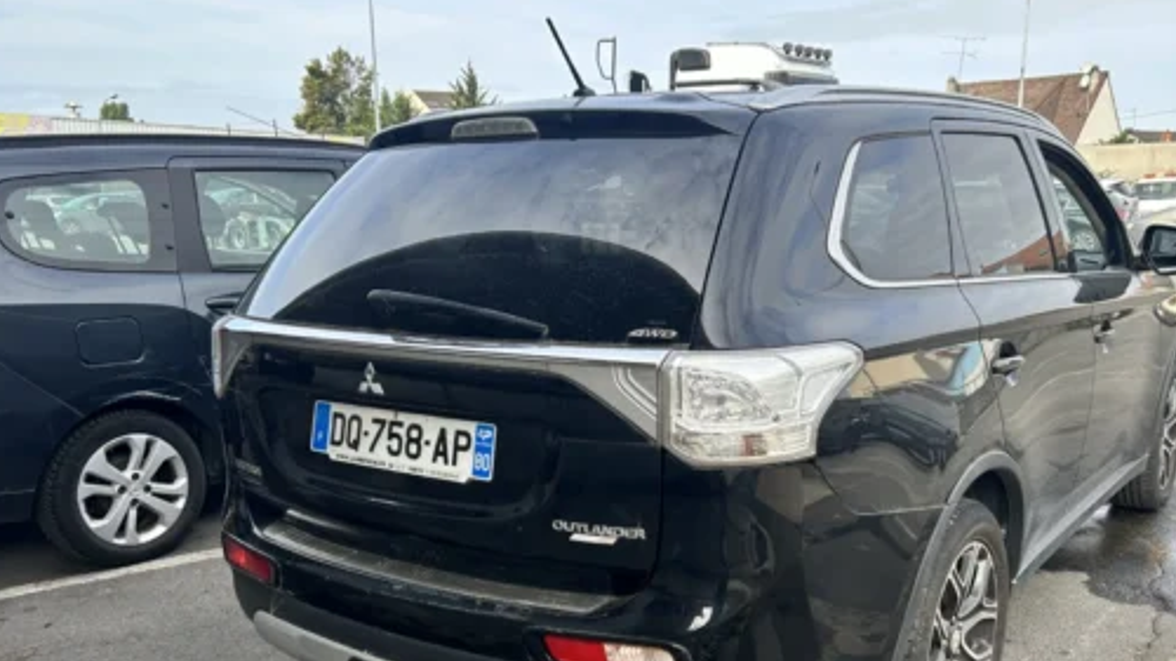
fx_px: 1060
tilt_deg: -11.0
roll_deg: +0.4
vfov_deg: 34.2
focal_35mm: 34
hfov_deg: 57.8
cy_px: 459
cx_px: 673
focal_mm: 5.7
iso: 50
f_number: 1.5
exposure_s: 1/780
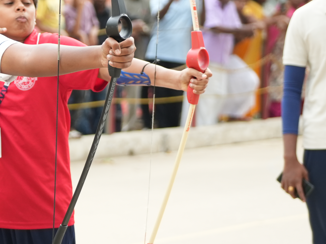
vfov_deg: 5.6
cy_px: 116
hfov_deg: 7.4
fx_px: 2509
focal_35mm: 266
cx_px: -1
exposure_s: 1/1250
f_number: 2.8
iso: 500
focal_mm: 70.9
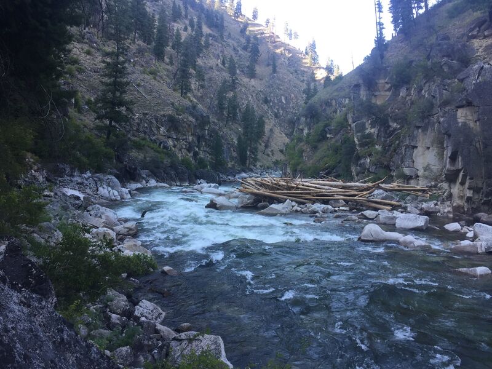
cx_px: 246
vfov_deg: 48.2
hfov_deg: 61.7
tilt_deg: -3.5
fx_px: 412
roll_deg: -1.2
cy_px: 184
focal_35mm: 29
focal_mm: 4.15
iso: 32
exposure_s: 1/120
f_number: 2.2
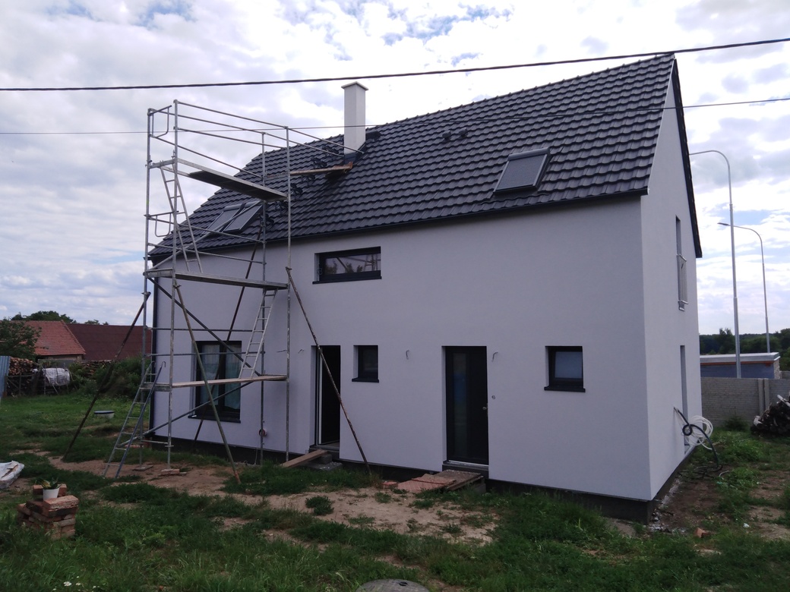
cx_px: 395
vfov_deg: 53.1
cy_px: 296
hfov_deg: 67.3
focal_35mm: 26
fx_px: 593
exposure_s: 1/1361
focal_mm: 3.46
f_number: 2.2
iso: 100
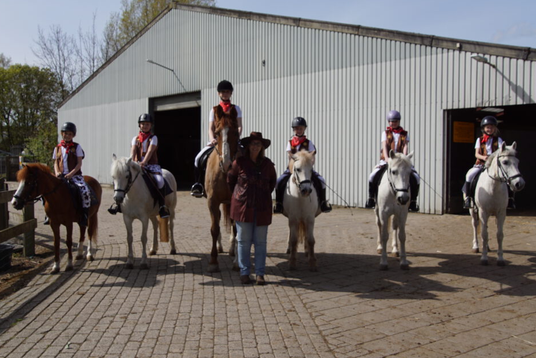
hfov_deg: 53.1
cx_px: 265
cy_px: 165
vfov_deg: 36.9
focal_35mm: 36
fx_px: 536
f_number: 5
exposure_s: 1/800
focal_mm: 22
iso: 100
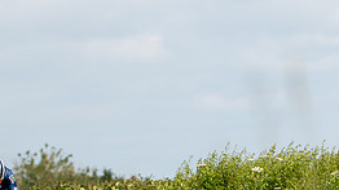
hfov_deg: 5.0
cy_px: 250
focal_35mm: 434
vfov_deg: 2.8
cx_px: -31
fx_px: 3899
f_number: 3.5
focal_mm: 142
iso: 100
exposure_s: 1/1250
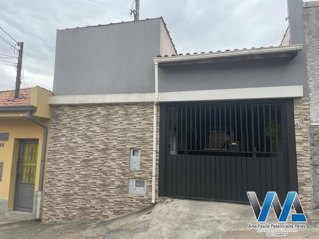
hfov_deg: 67.3
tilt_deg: +8.4
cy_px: 120
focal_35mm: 26
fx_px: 240
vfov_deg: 53.1
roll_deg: -0.4
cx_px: 160
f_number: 1.6
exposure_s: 1/443
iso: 32
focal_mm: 4.2
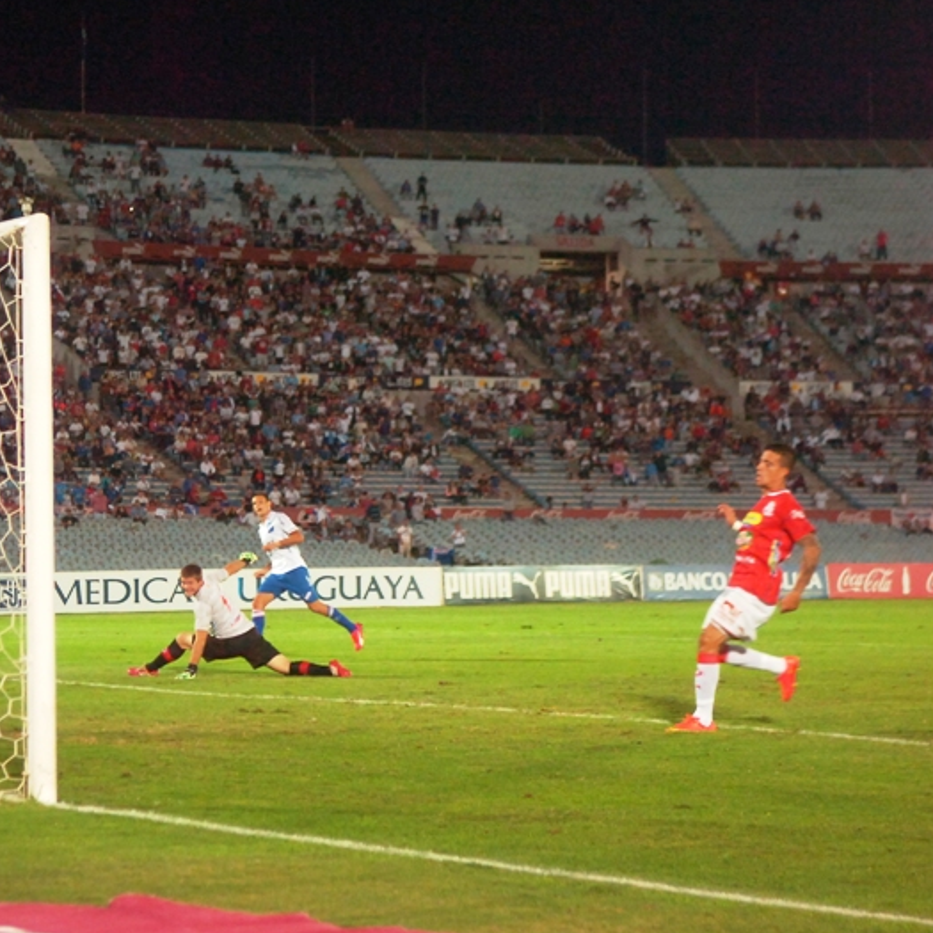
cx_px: 238
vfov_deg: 18.7
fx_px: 2836
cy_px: 466
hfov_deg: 18.6
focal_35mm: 93
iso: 1250
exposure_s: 1/320
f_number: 2.8
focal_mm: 48
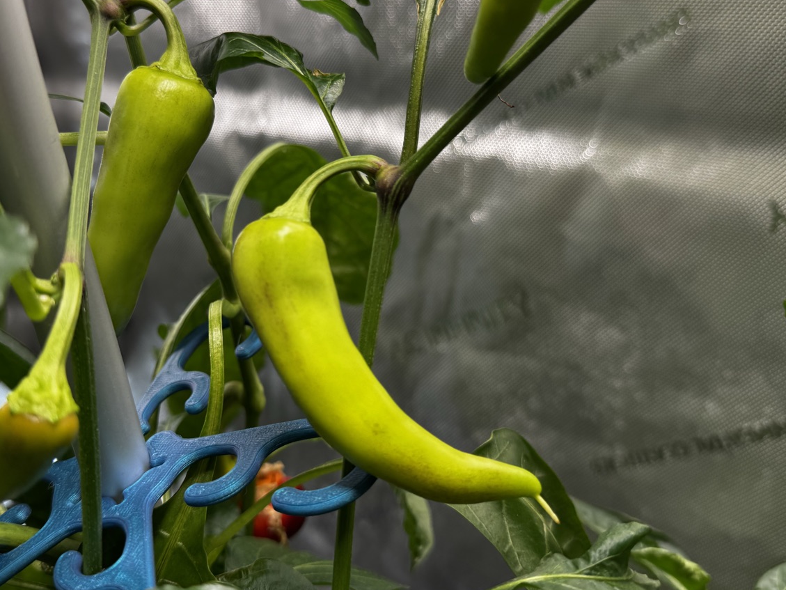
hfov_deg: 53.7
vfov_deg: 41.7
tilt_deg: -19.0
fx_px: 772
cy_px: 258
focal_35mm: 34
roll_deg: -0.1
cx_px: 334
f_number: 1.78
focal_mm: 6.76
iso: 64
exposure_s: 1/111
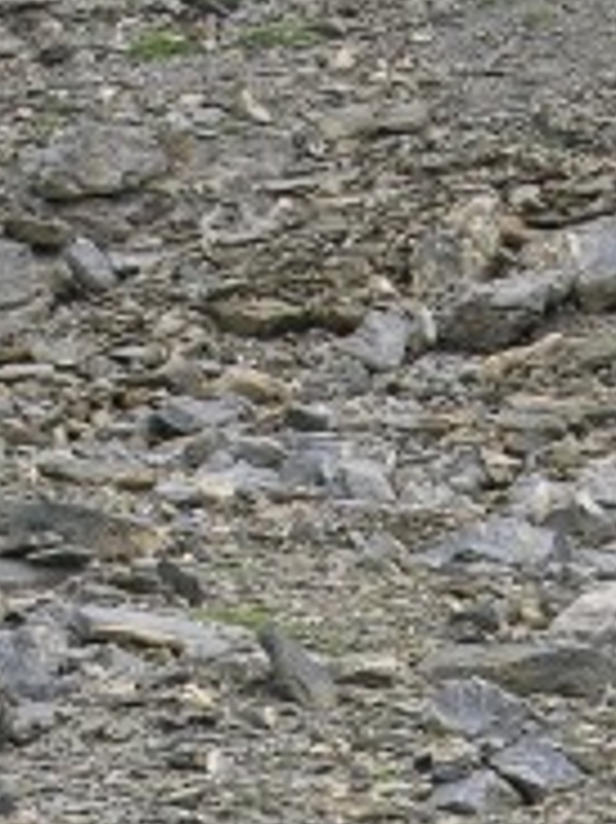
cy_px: 1270
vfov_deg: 6.6
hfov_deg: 5.0
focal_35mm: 294
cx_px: 553
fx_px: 6984
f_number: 4.7
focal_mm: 17.8
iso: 50
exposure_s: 1/187
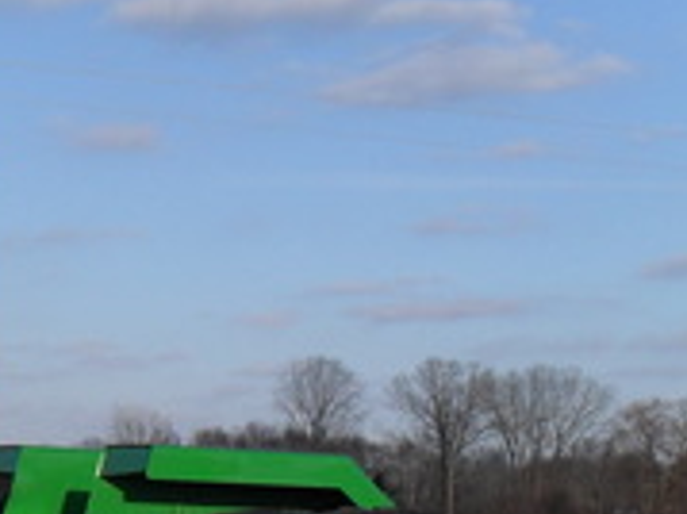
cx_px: -280
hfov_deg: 14.6
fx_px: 2539
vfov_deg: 11.5
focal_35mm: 128
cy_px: 499
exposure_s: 1/250
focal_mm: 7.5
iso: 100
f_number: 9.2
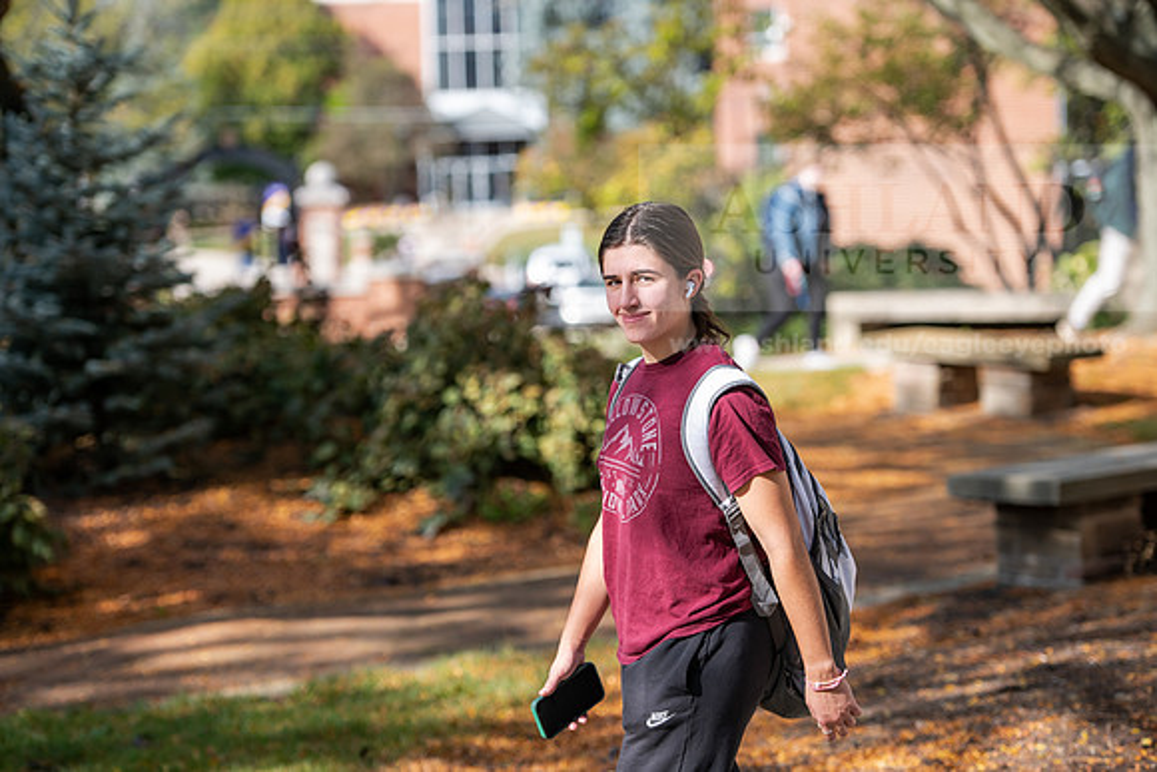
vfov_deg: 12.5
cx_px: 578
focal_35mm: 110
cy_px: 386
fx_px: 3536
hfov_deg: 18.6
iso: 100
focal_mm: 110
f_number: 3.2
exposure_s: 1/500
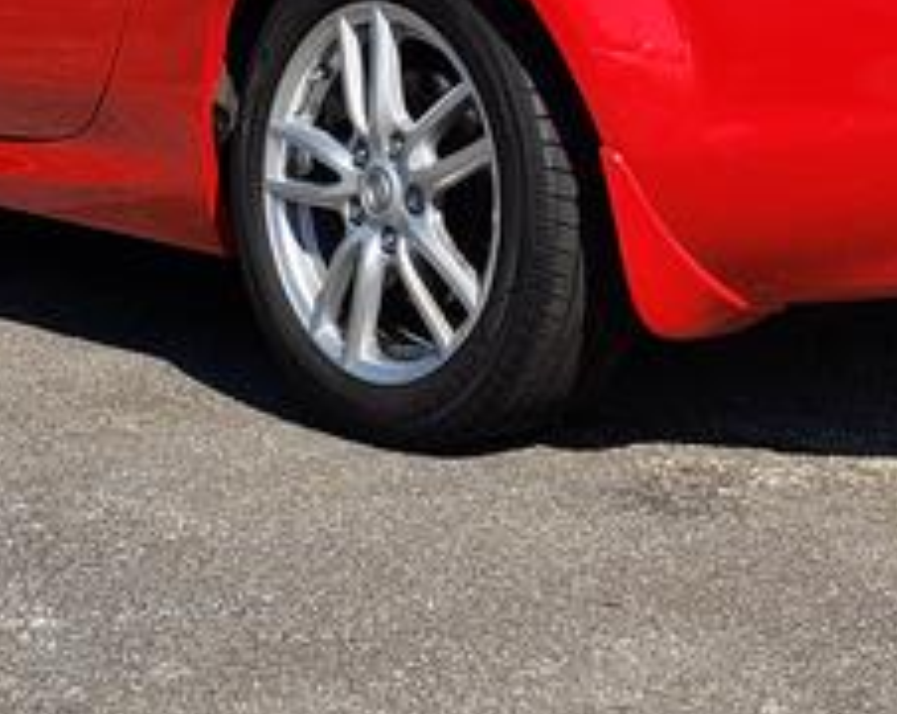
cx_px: 599
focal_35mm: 72
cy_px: -16
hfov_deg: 26.3
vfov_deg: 20.5
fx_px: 1908
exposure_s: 1/1412
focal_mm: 4.3
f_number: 2.4
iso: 50
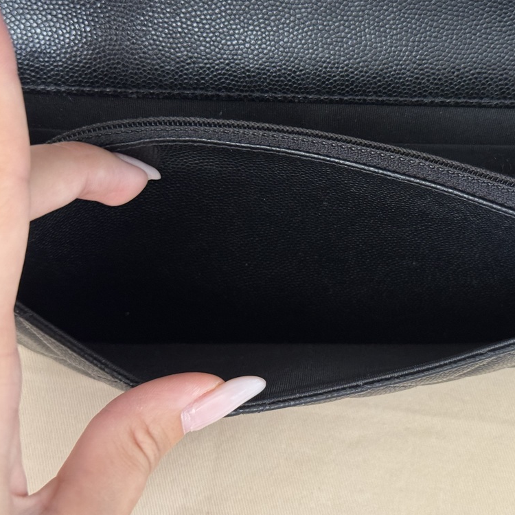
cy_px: 258
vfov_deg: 30.0
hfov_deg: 29.9
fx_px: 959
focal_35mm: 57
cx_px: 339
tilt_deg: -67.1
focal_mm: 6.76
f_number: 1.78
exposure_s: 1/38
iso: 250
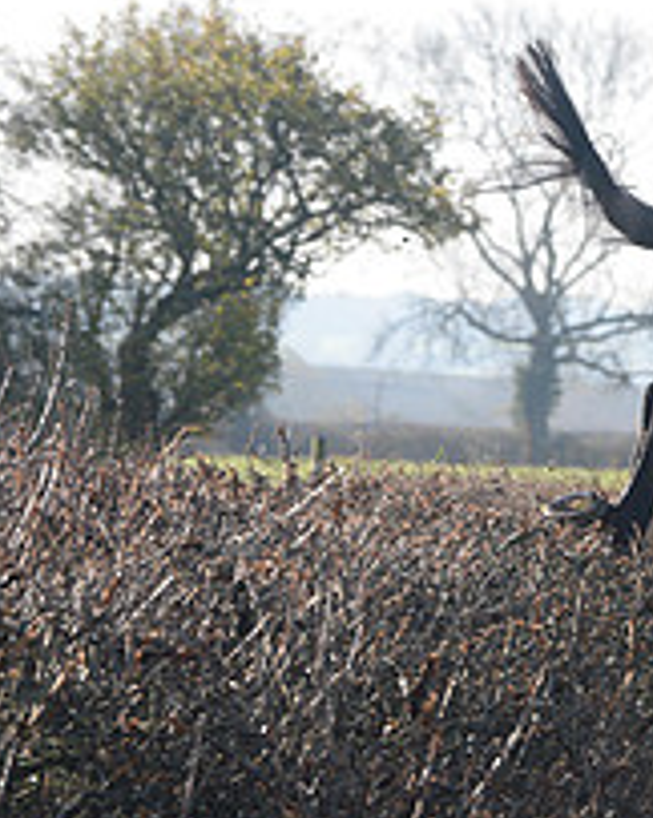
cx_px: 1088
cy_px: 560
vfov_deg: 5.1
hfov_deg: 4.1
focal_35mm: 376
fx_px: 9097
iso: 1000
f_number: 6.3
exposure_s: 1/1250
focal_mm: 140
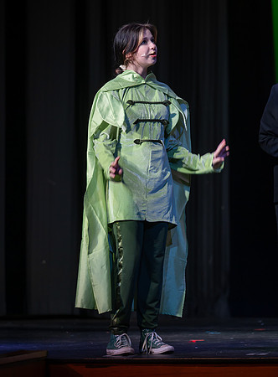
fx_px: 3480
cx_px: 155
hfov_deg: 4.6
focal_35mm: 322
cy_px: 175
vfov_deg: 6.2
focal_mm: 200
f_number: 2.8
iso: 125
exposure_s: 1/160
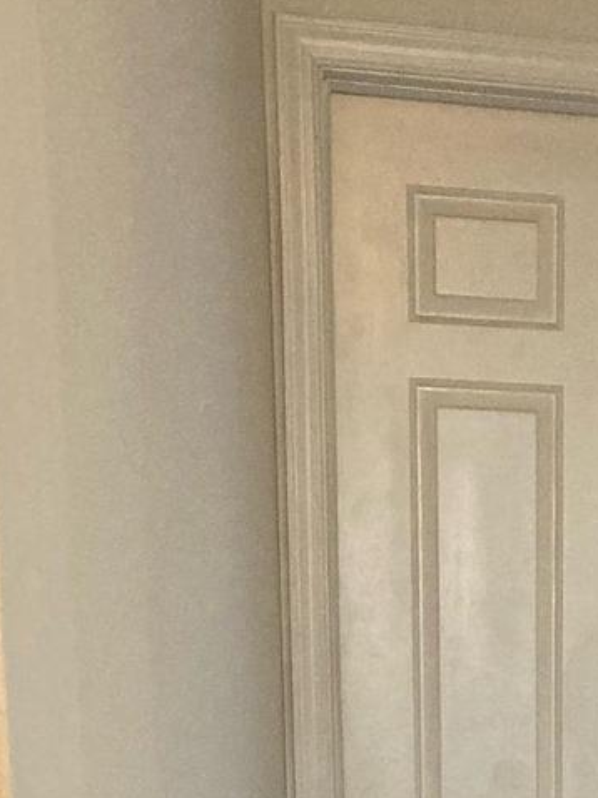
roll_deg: -2.8
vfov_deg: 19.3
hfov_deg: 15.7
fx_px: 2075
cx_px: 740
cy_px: 1164
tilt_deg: -13.6
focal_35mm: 90
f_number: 1.8
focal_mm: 3.99
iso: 250
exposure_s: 1/60
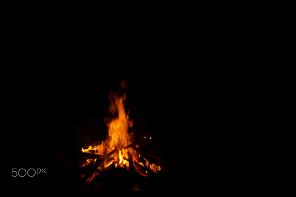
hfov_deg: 55.1
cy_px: 98
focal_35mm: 34
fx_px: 284
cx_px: 148
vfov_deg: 38.3
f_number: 4.5
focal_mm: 23
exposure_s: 1/80
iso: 100
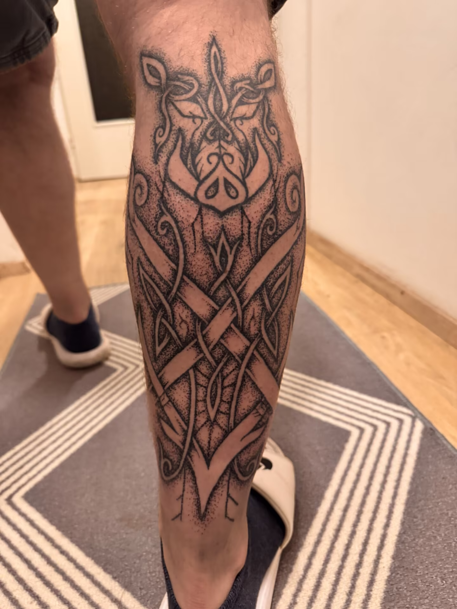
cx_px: 228
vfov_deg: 71.6
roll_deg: +4.7
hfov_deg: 56.8
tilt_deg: -23.5
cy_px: 304
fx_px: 422
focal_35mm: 24
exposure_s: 1/40
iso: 800
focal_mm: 6.76
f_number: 1.78
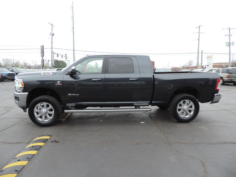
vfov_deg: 56.8
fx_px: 164
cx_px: 118
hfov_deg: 71.6
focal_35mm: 24
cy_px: 88
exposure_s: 1/100
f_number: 3
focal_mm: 4.3
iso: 80
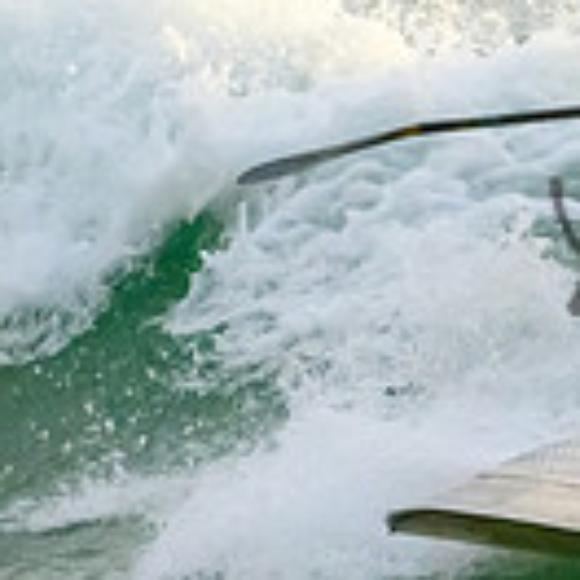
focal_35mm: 2059
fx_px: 39031
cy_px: 209
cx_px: 1002
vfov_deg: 0.9
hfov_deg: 0.9
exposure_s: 1/3200
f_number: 11
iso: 14400
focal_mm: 550
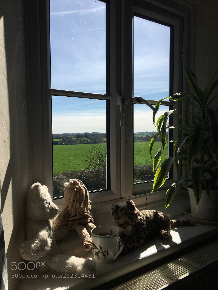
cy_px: 145
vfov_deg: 61.7
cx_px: 109
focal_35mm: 29
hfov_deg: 48.2
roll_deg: +0.6
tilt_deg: -3.2
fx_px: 244
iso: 25
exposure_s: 1/2137
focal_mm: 4.15
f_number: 2.2
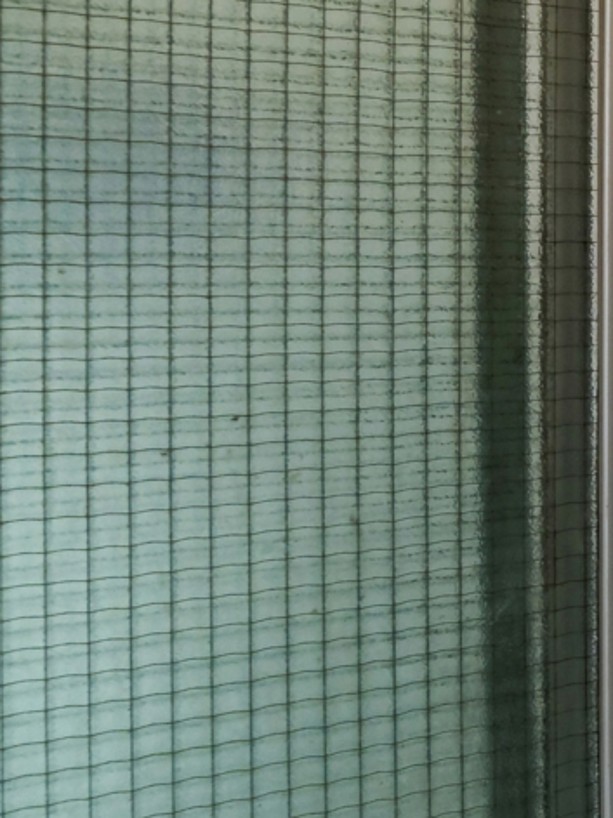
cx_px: 1518
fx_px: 1110
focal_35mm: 47
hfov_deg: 14.6
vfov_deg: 39.9
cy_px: 269
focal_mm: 12
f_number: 11
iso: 800
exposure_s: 1/15
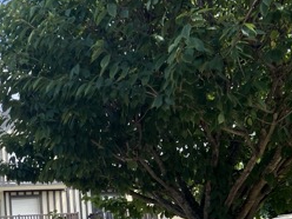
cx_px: -4
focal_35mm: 67
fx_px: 565
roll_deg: +4.0
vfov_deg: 20.6
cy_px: 256
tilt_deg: +0.6
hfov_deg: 27.2
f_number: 1.5
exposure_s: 1/1029
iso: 50
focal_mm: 5.7
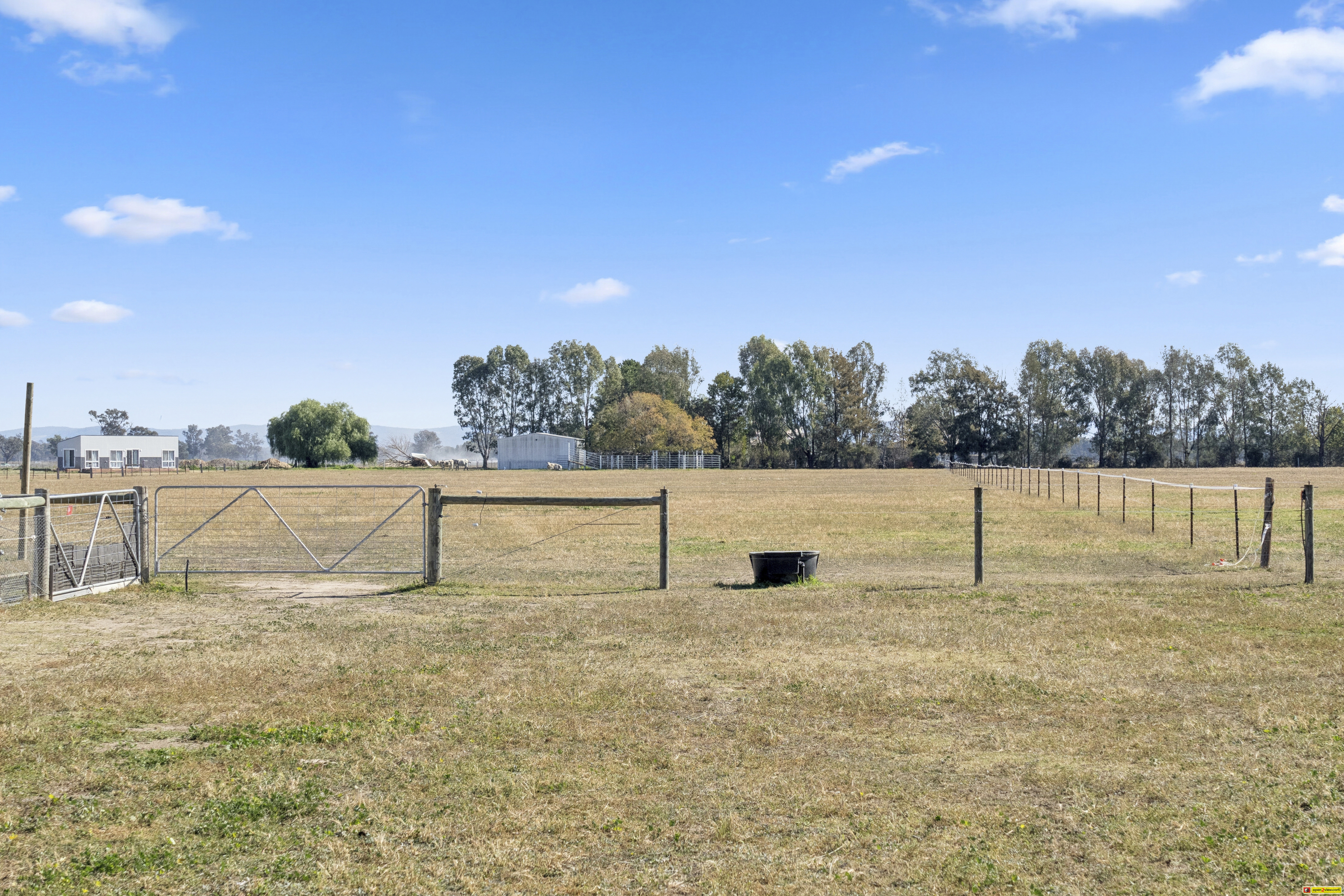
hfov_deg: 31.9
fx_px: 2352
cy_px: 448
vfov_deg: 21.6
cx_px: 672
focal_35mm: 63
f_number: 9
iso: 320
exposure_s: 1/640
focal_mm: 42
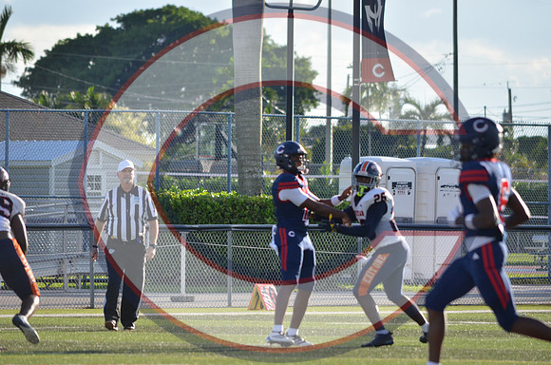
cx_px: 276
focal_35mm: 390
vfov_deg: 3.5
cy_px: 182
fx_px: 5956
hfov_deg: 5.3
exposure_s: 1/2000
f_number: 5.6
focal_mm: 260
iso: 500
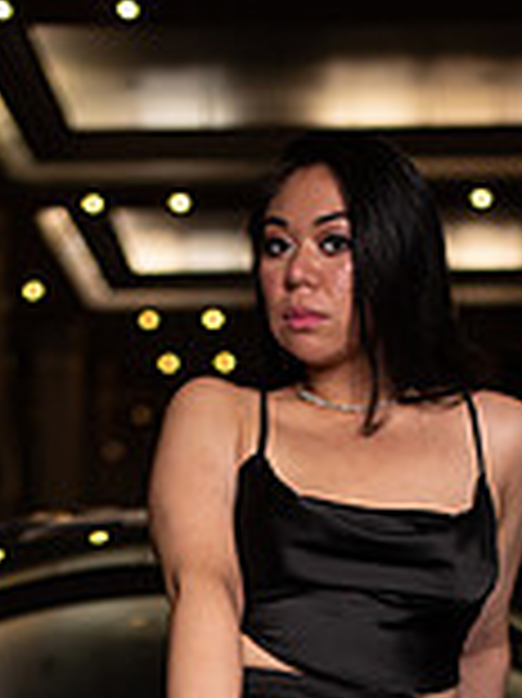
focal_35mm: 98
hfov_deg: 15.1
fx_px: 1973
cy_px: 883
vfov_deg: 18.7
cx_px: 297
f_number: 1.4
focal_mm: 35
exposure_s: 1/640
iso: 500
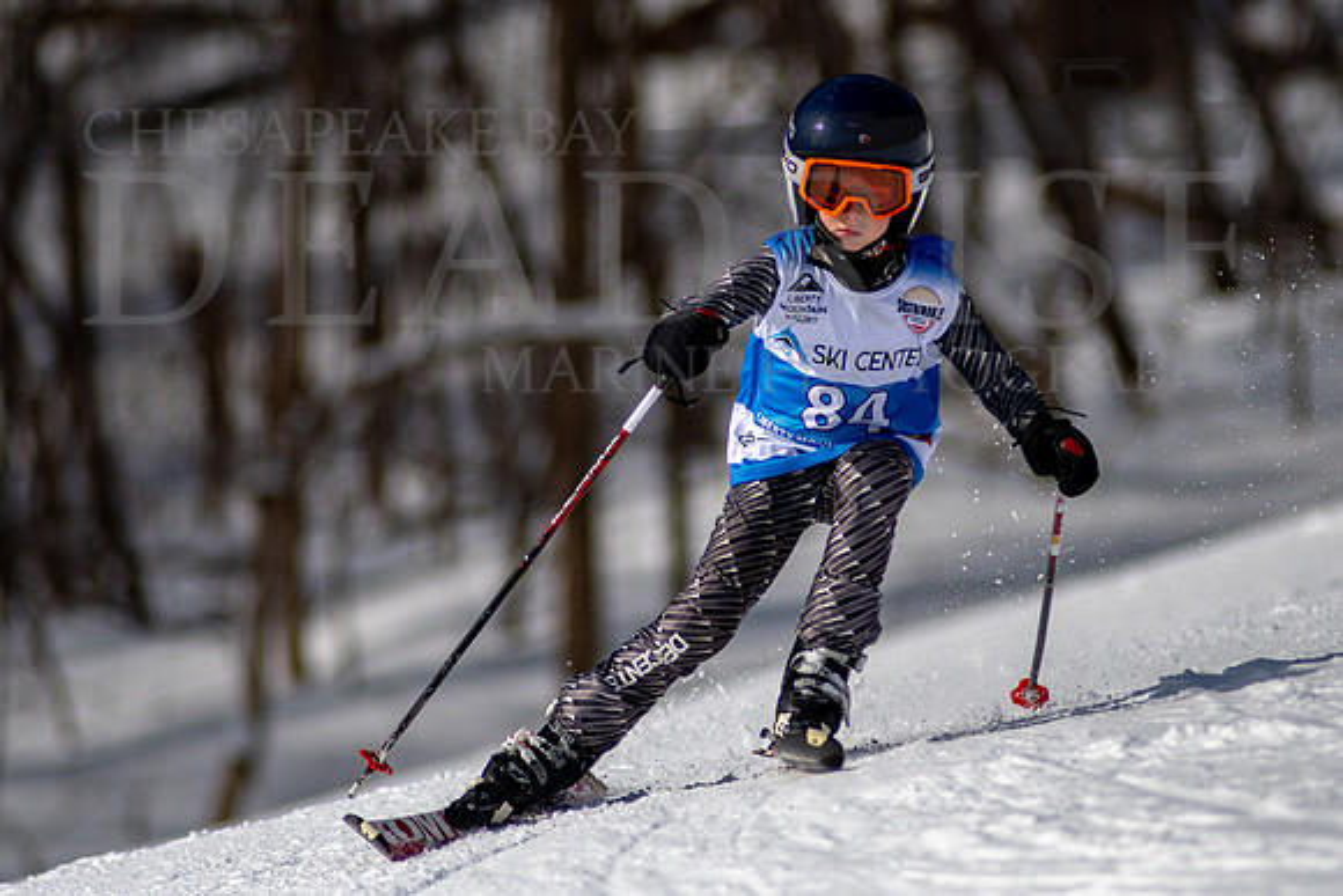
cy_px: 390
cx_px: 758
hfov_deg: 4.1
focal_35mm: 508
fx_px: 18958
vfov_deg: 2.7
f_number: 2.8
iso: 100
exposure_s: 1/8000
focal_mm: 300
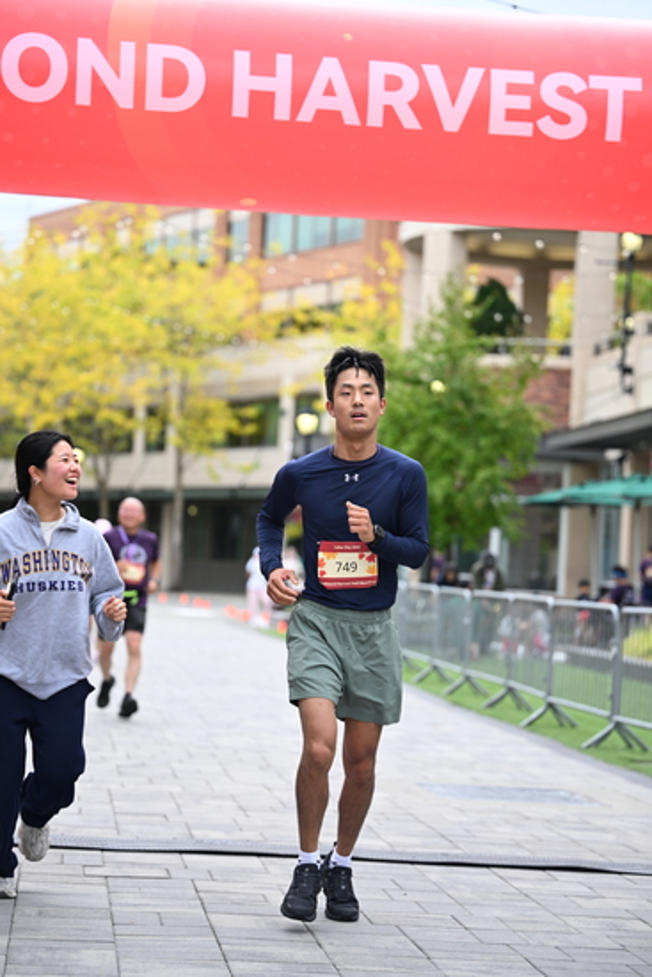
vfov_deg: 22.6
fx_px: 2443
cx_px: 326
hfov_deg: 15.2
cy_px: 488
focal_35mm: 90
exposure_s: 1/2000
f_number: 2.8
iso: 640
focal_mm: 90
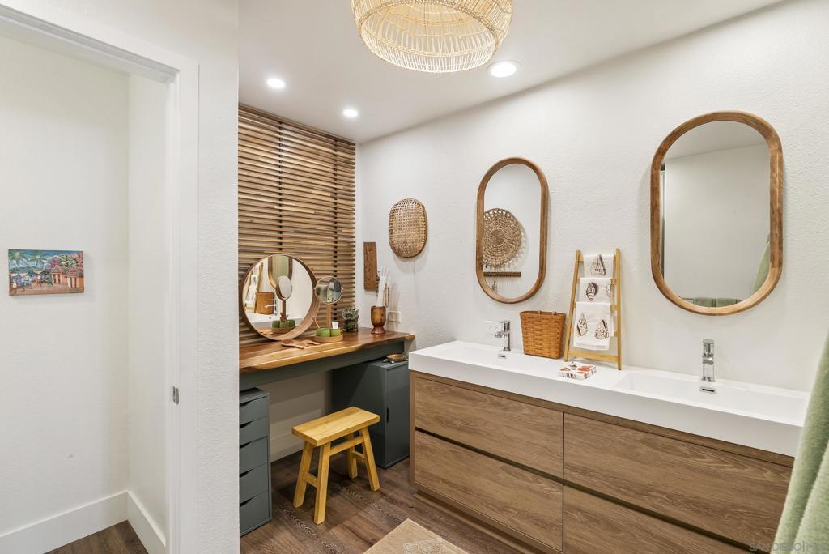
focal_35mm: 16
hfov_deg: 96.7
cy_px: 277
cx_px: 414
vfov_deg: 73.8
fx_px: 369
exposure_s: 1/5
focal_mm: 16
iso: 500
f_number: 8
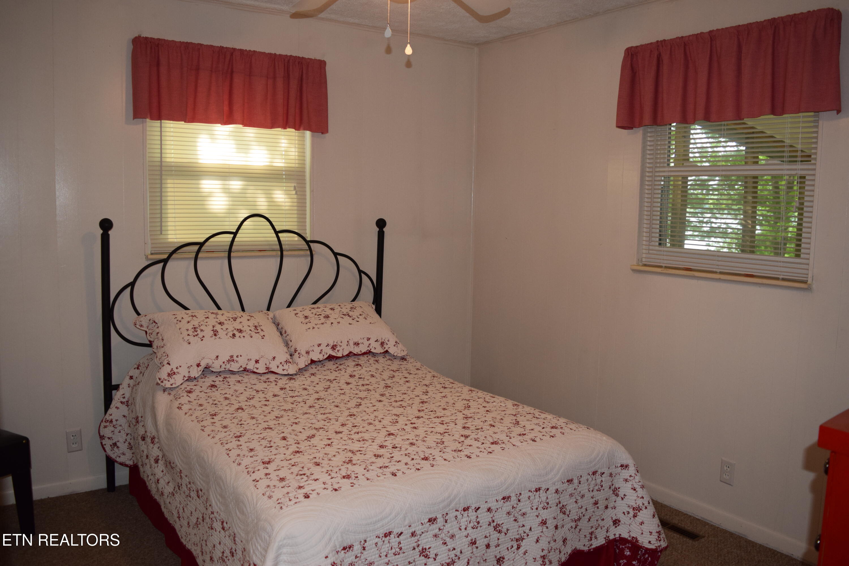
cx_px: 424
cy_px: 283
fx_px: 707
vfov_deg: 43.6
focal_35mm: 30
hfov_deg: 61.9
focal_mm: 20
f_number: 5
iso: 800
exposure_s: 1/100
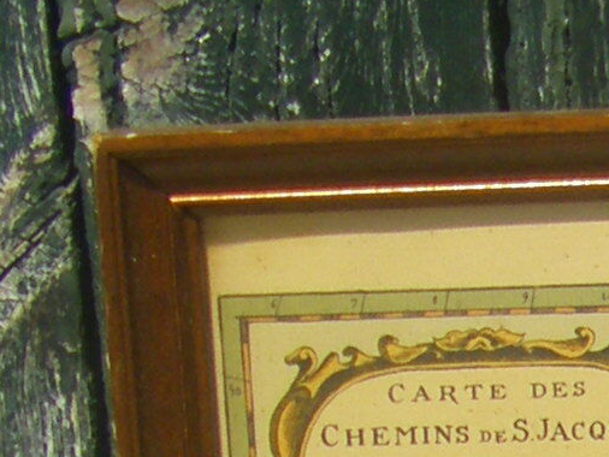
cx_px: 1284
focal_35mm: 245
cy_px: 977
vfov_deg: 5.9
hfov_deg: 7.7
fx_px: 4312
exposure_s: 1/320
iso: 64
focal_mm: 6.3
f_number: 7
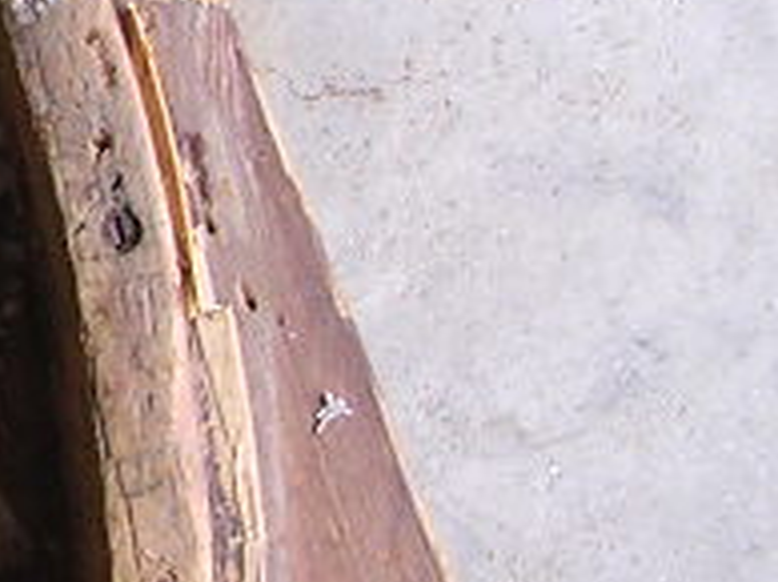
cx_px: -1107
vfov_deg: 7.4
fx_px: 4512
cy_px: 68
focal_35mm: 201
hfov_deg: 8.9
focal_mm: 5.8
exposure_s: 1/53.1
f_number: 2.8
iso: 100
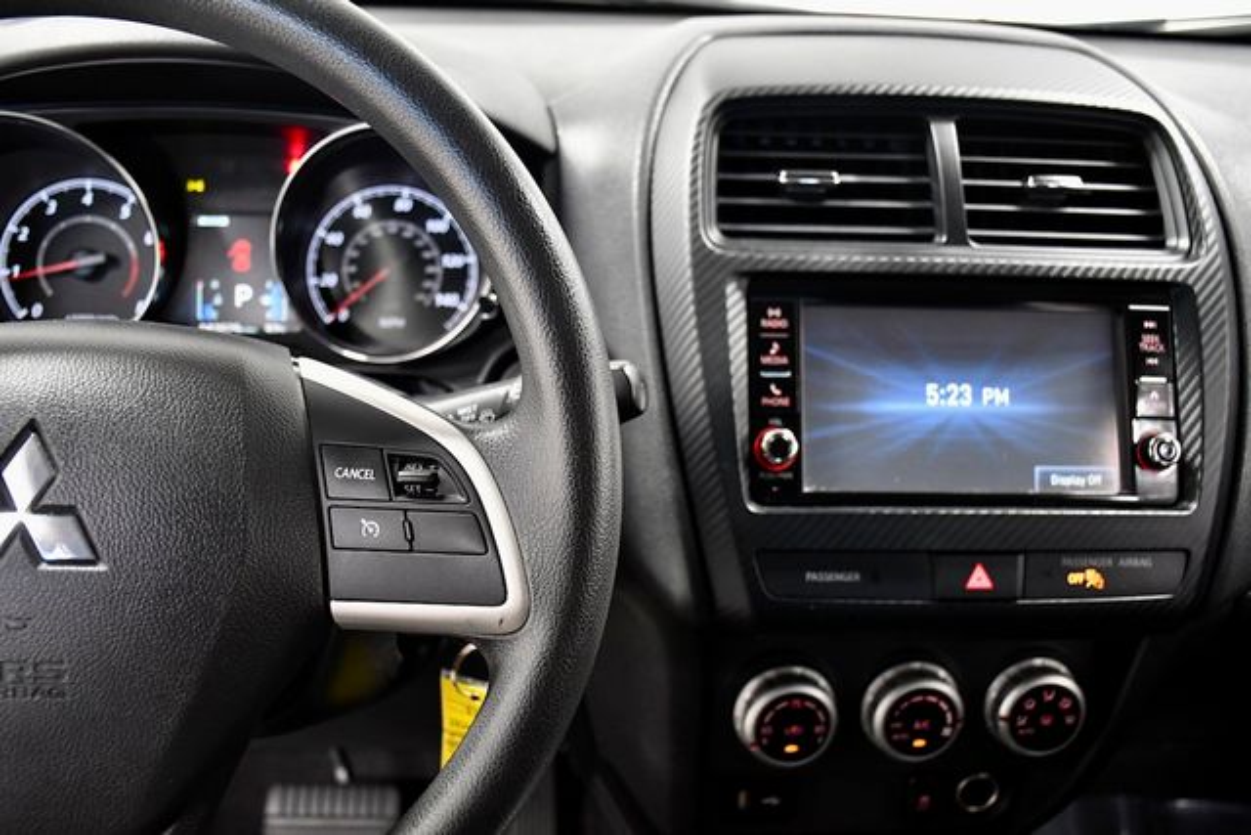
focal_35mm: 36
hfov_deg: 53.1
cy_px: 418
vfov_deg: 36.9
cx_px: 626
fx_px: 1251
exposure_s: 1/80
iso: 2500
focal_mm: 24
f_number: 3.8
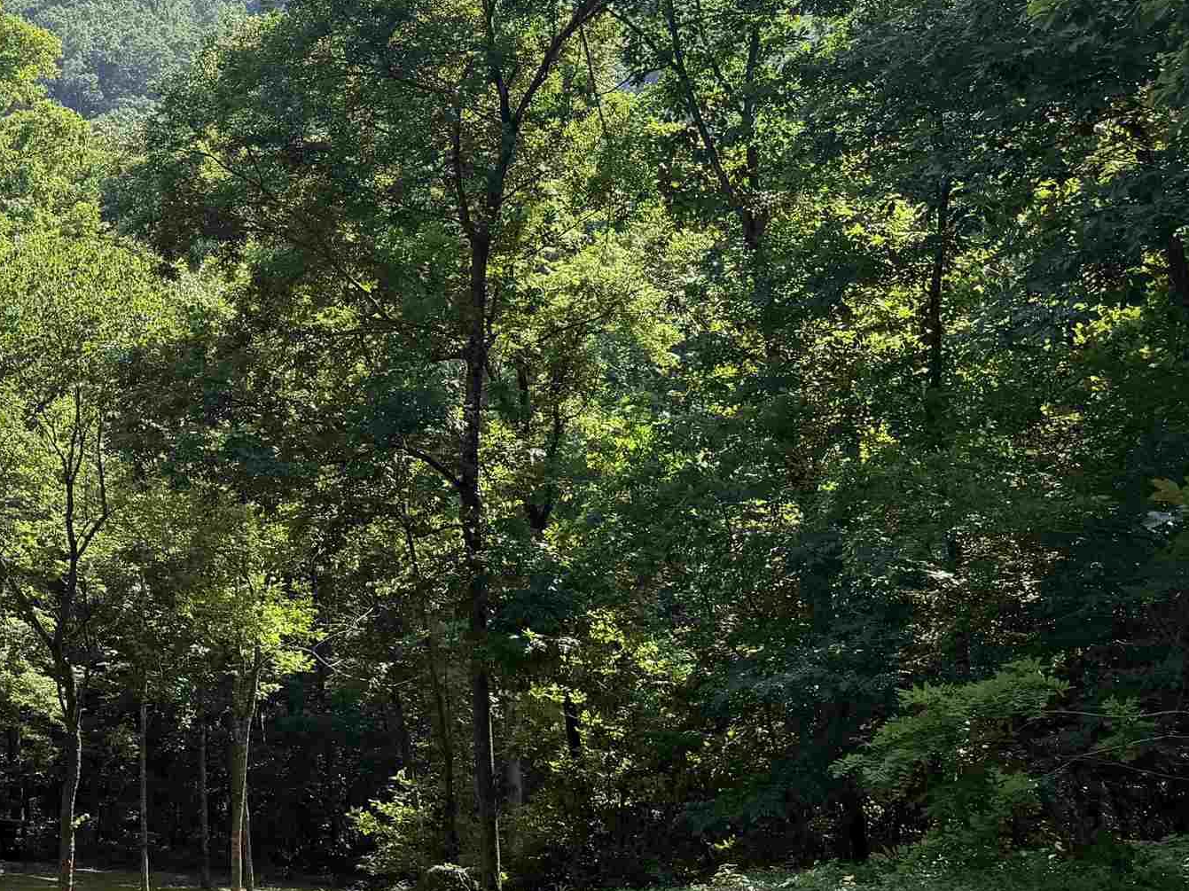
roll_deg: +2.1
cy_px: 306
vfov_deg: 26.4
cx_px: -9
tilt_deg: +14.0
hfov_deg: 32.1
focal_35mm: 55
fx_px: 1889
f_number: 1.78
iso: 80
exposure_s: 1/1046
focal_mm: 6.76
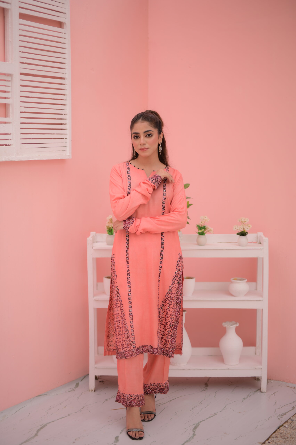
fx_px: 618
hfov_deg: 27.0
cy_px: 222
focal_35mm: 50
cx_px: 148
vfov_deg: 39.6
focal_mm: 50
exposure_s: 1/400
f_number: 1.4
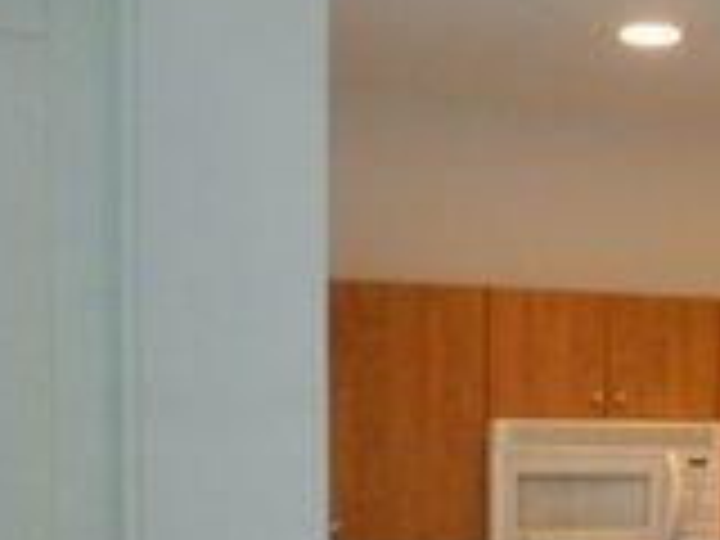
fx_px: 1747
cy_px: 616
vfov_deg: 16.9
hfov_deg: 22.3
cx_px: 734
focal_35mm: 84
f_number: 3.3
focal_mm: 5
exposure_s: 1/30
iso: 320
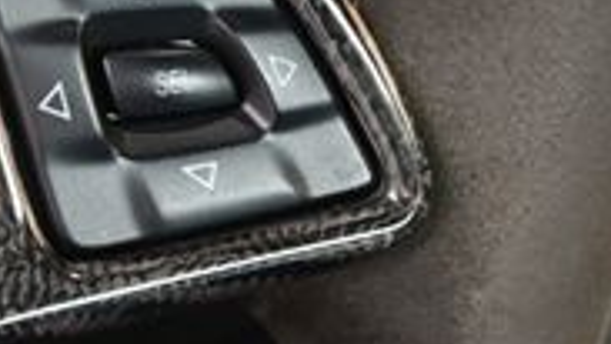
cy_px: 294
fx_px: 2930
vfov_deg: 6.7
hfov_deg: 11.8
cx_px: 27
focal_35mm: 181
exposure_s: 1/50
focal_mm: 33
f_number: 5
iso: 900
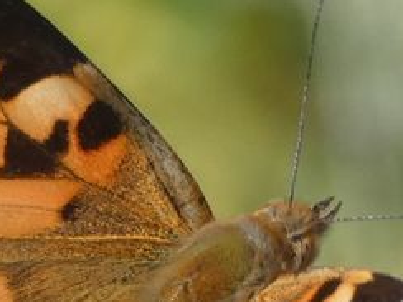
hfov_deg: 2.5
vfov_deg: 1.9
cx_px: 116
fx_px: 9302
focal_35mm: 799
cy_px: 287
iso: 80
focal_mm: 41.1
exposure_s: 1/250
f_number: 5.5
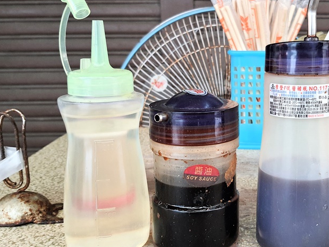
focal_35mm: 42
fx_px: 399
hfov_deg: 43.5
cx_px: 242
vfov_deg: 34.2
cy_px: 101
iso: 320
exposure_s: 1/40
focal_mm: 4.32
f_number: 1.7
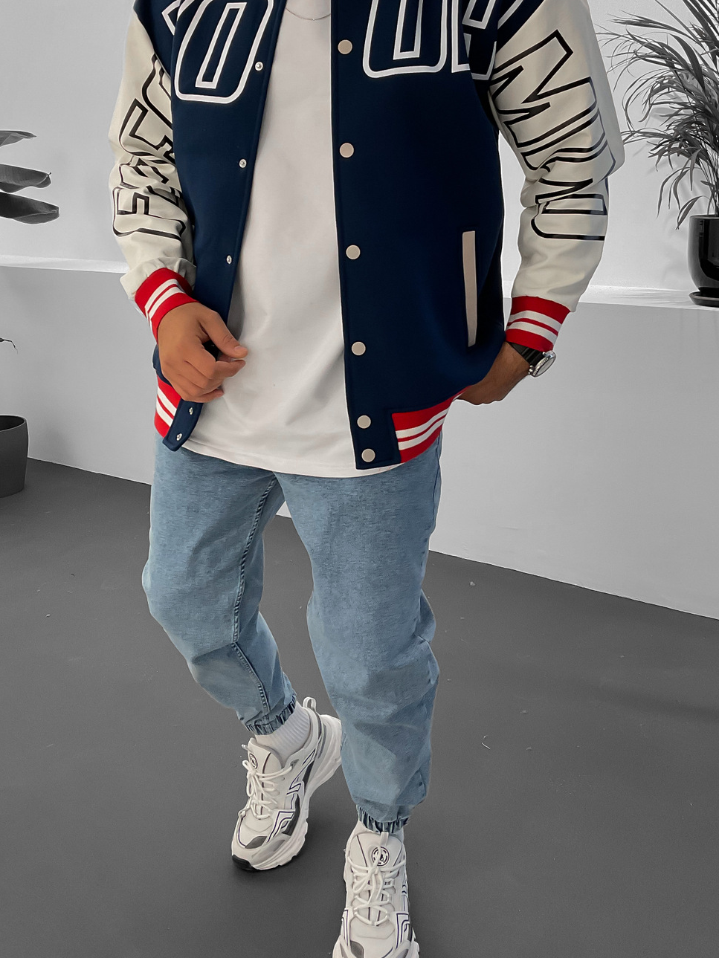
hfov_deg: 39.6
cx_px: 308
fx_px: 997
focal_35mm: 36
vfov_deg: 51.1
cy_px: 393
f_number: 1.8
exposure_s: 1/100
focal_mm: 3
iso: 64
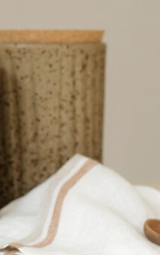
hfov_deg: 8.9
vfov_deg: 14.2
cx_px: 17
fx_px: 1026
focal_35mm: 147
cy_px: 140
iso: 125
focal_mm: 37.6
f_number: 4
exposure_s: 1/2400
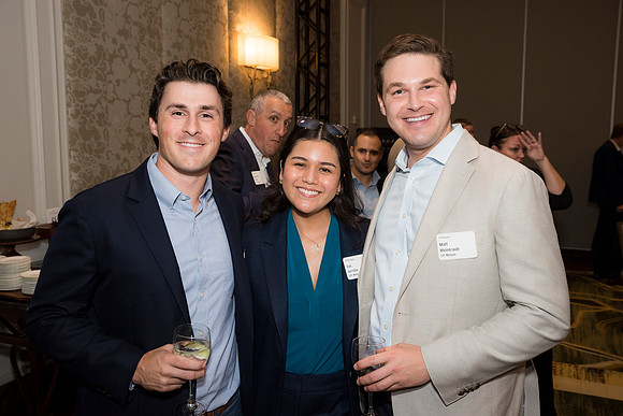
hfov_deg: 58.7
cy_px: 208
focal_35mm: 32
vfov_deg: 41.1
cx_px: 312
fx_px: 554
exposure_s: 1/125
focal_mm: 32
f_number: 5.6
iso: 800
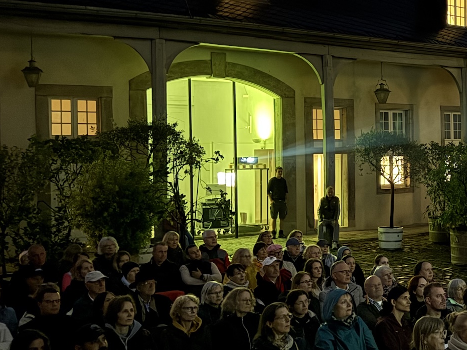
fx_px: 742
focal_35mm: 55
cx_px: 458
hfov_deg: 32.4
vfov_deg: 26.5
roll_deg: +1.4
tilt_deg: -1.0
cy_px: 165
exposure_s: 1/9
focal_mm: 6.76
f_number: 1.78
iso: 4000
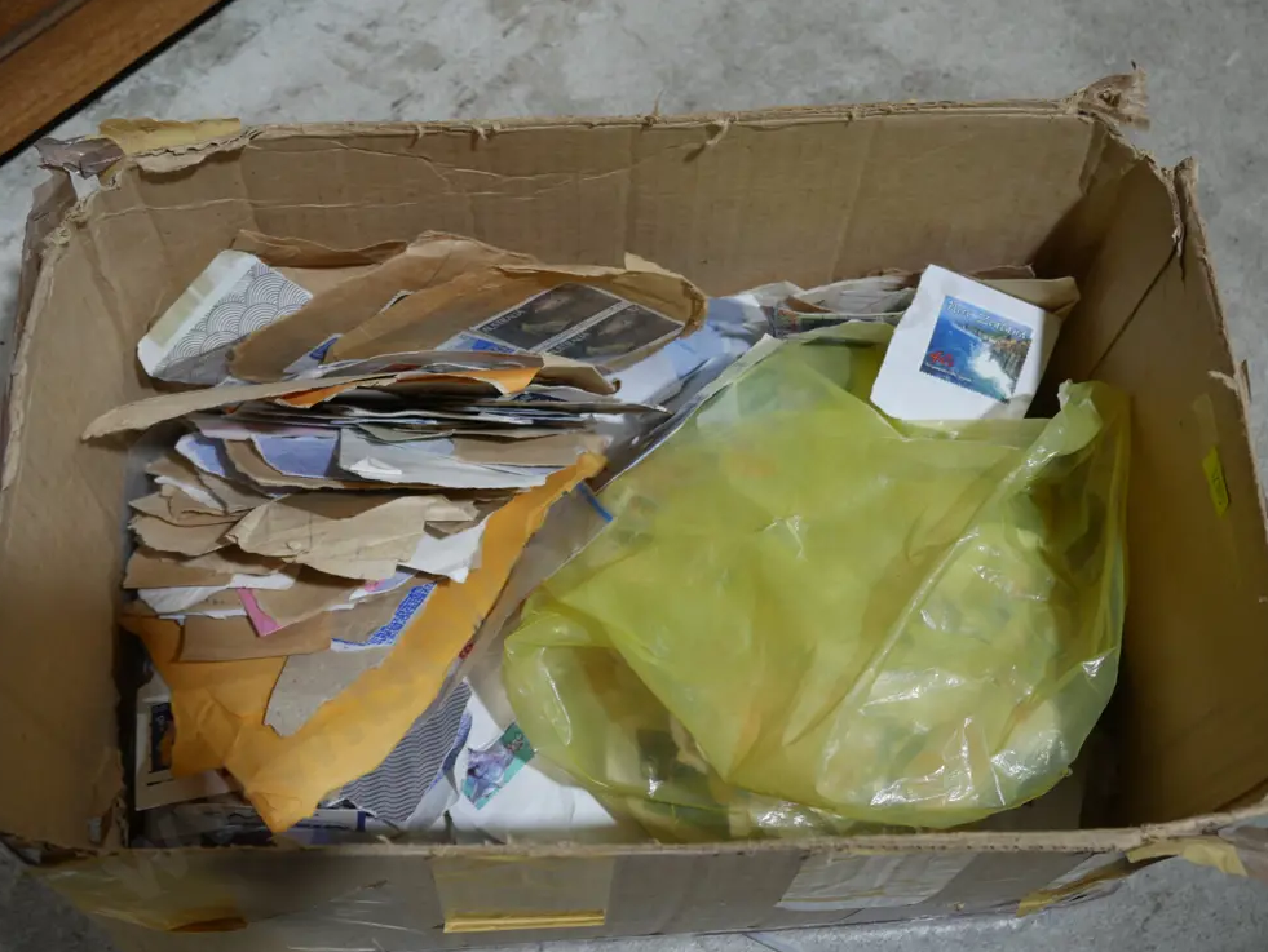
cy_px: 492
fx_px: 1759
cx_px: 644
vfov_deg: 30.3
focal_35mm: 48
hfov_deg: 39.6
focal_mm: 23
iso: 320
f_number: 5.1
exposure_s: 1/60
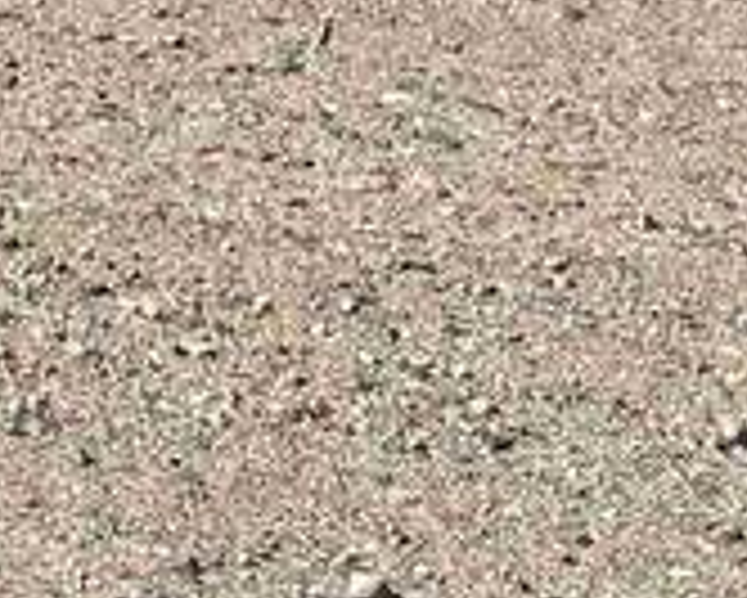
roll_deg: +0.3
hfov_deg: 8.5
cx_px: -1359
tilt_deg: -2.1
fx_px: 4336
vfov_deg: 6.9
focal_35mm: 196
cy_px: -1367
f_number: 1.6
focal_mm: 5.96
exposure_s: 1/3534
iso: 50
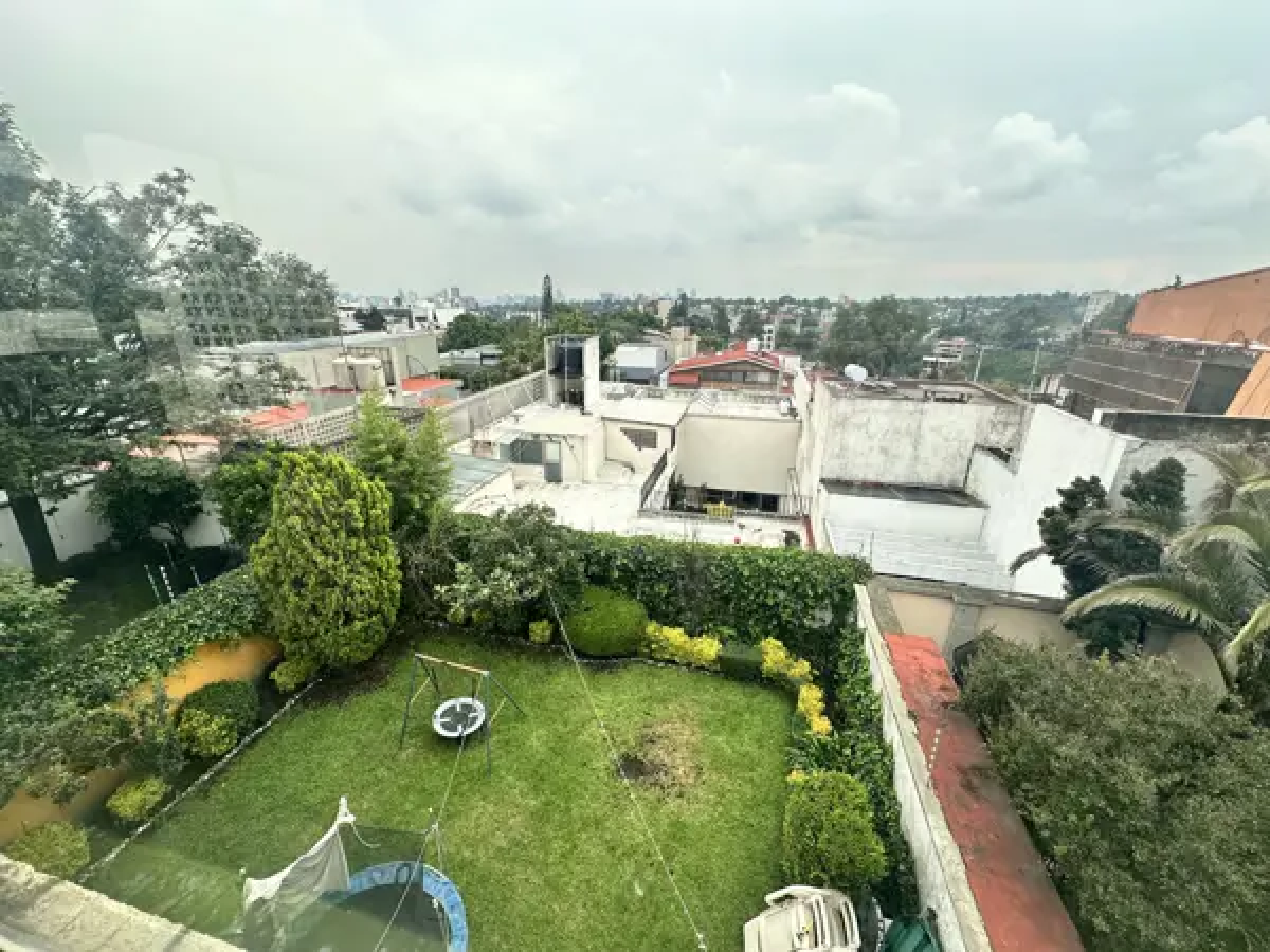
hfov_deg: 102.1
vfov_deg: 85.7
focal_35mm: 14
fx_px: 514
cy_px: 476
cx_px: 635
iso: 40
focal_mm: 2.22
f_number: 2.2
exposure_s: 1/1072
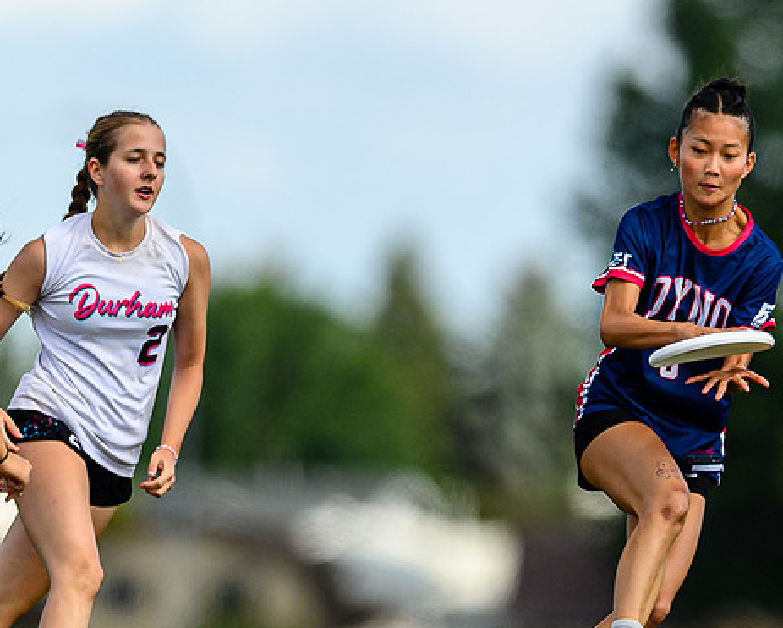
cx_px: 689
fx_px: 33044
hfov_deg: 1.4
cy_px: 481
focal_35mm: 1425
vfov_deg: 1.1
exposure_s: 1/2000
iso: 100
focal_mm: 400
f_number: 3.2
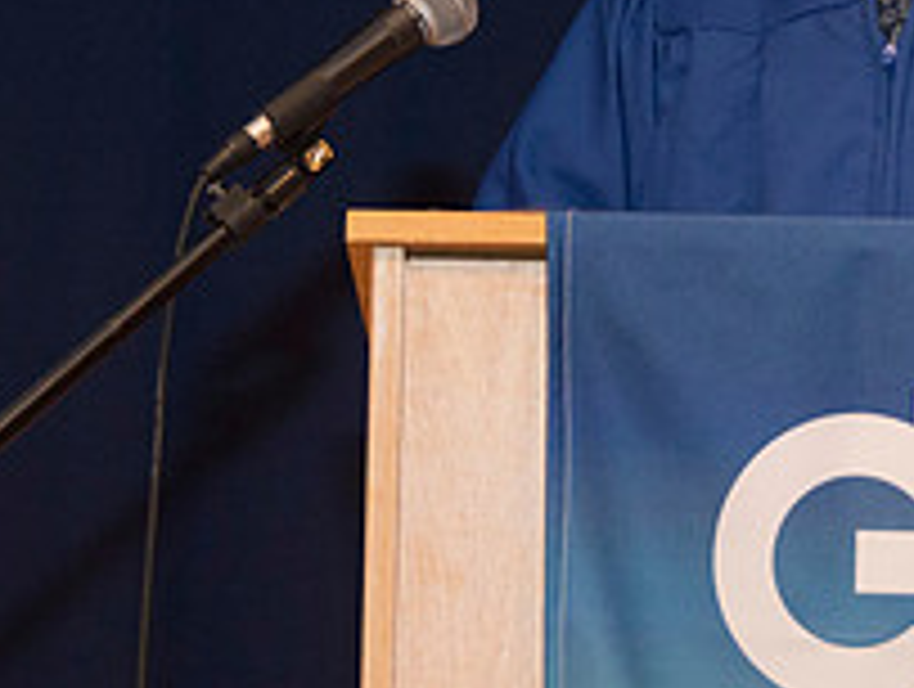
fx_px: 9443
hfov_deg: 5.5
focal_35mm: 357
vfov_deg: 4.2
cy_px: 39
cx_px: 690
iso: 2000
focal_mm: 100
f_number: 5.3
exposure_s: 1/80
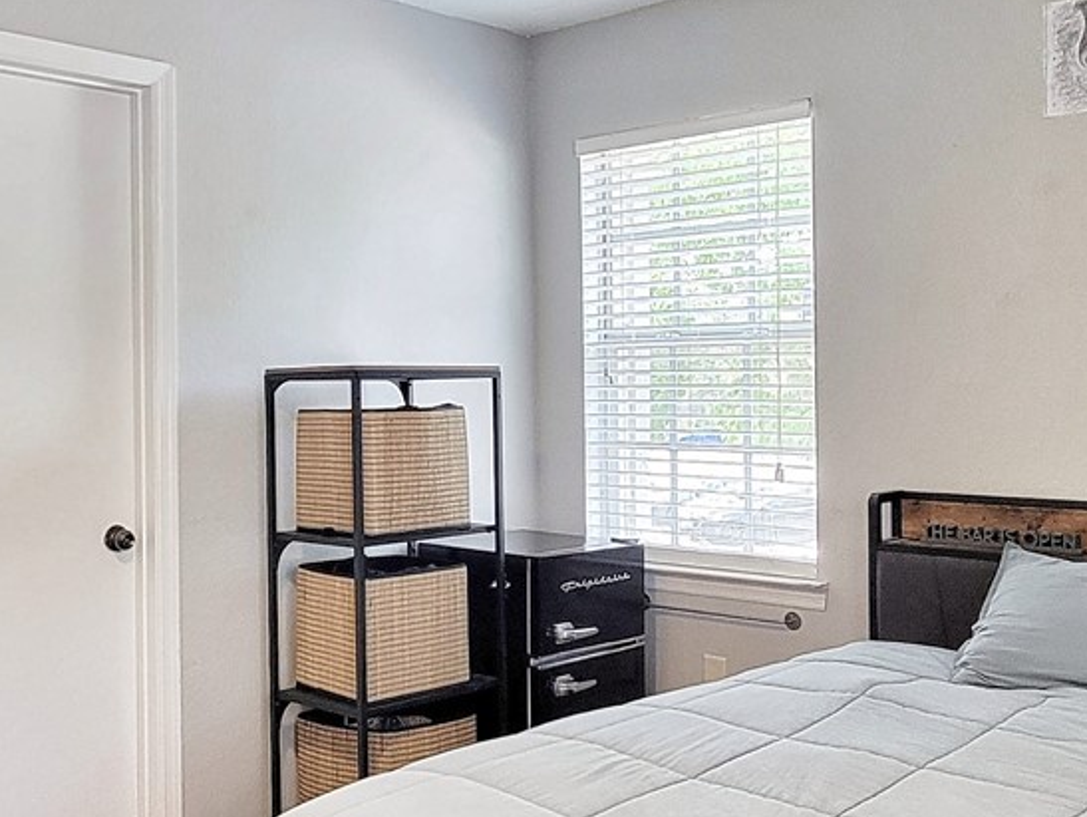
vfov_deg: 37.6
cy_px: 483
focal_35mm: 38
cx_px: 429
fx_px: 1194
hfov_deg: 48.6
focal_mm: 2.2
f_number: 2.2
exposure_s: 1/40
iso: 320
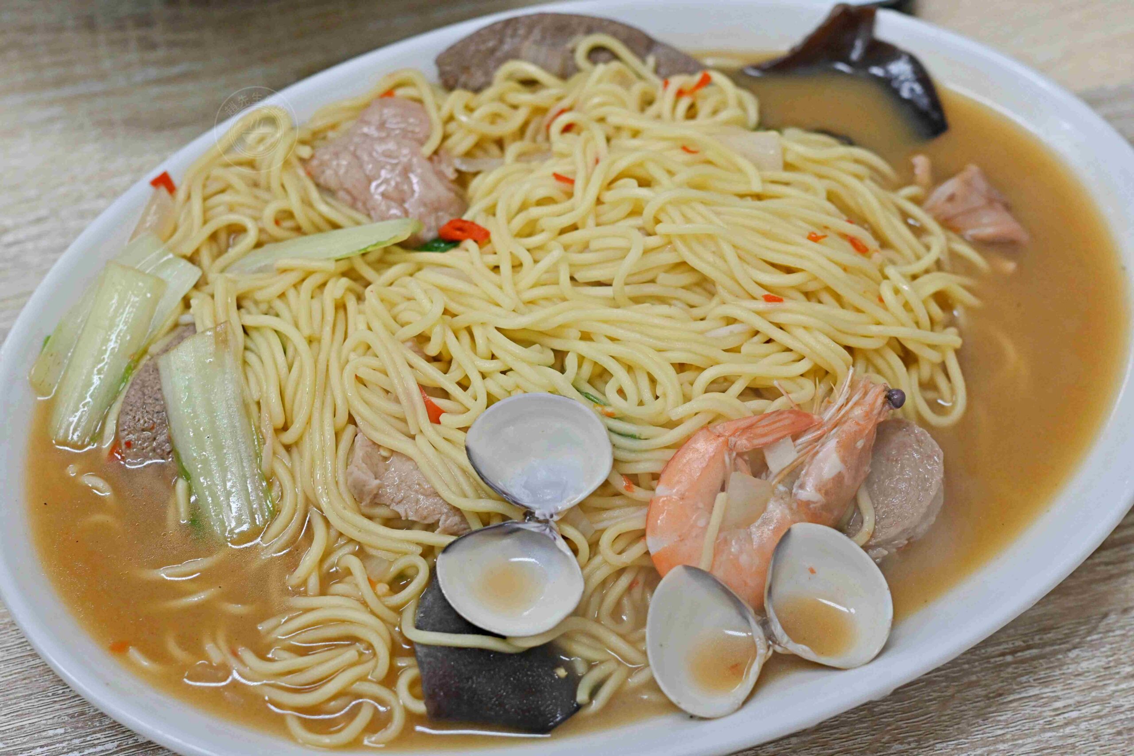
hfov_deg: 27.0
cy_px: 378
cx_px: 567
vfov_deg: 18.2
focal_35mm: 75
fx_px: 2362
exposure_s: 1/200
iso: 640
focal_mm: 50
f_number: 3.2
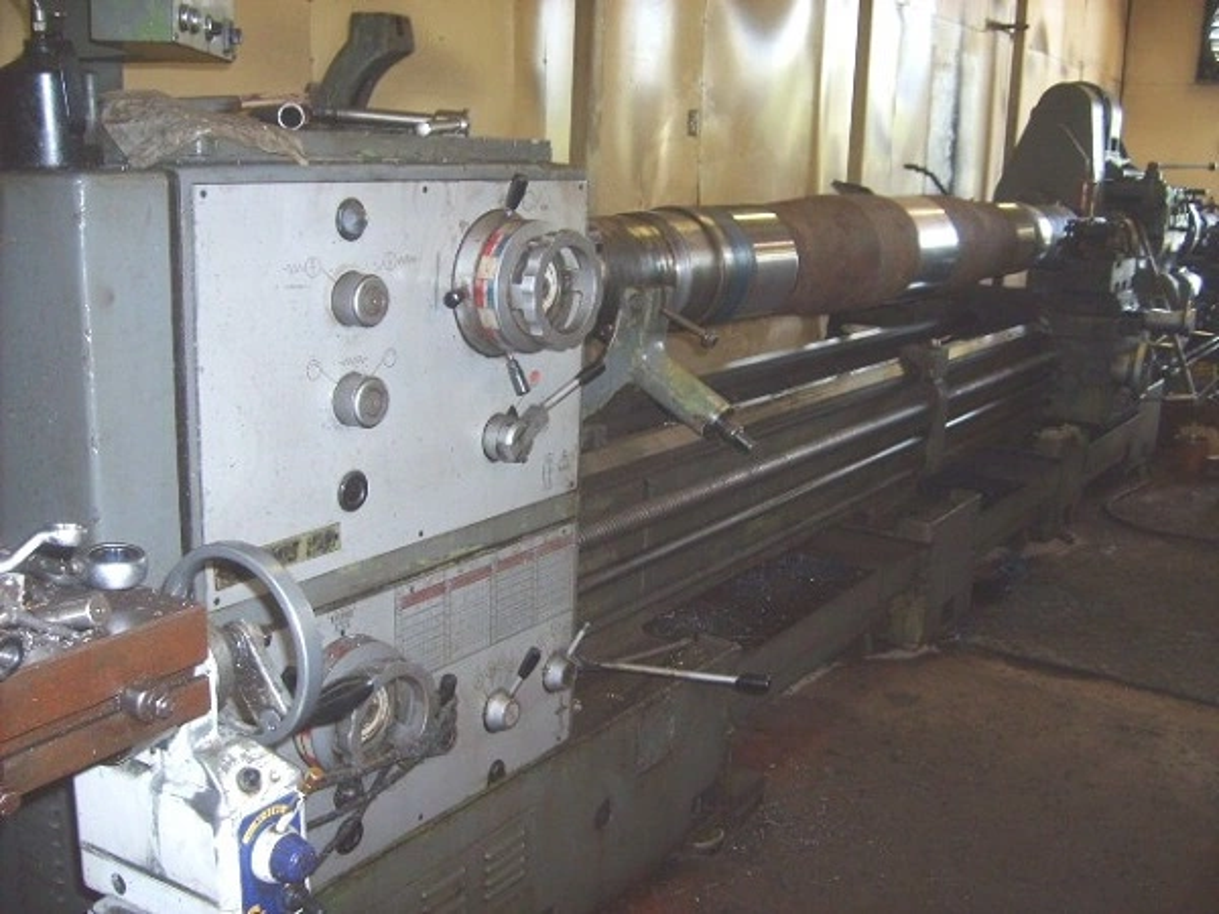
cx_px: 610
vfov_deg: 40.7
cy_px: 457
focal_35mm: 35
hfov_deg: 52.6
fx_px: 1233
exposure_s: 1/45
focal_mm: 5.8
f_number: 2.8
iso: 100
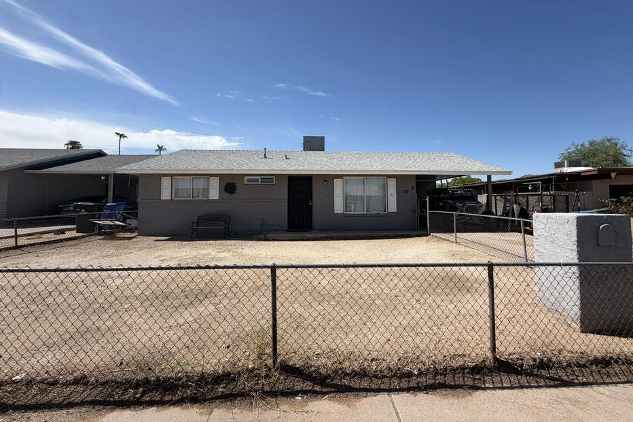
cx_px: 338
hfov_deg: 96.6
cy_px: 191
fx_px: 281
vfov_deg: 73.5
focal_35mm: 16
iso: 20
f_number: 2.2
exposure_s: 1/1050
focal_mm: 2.22
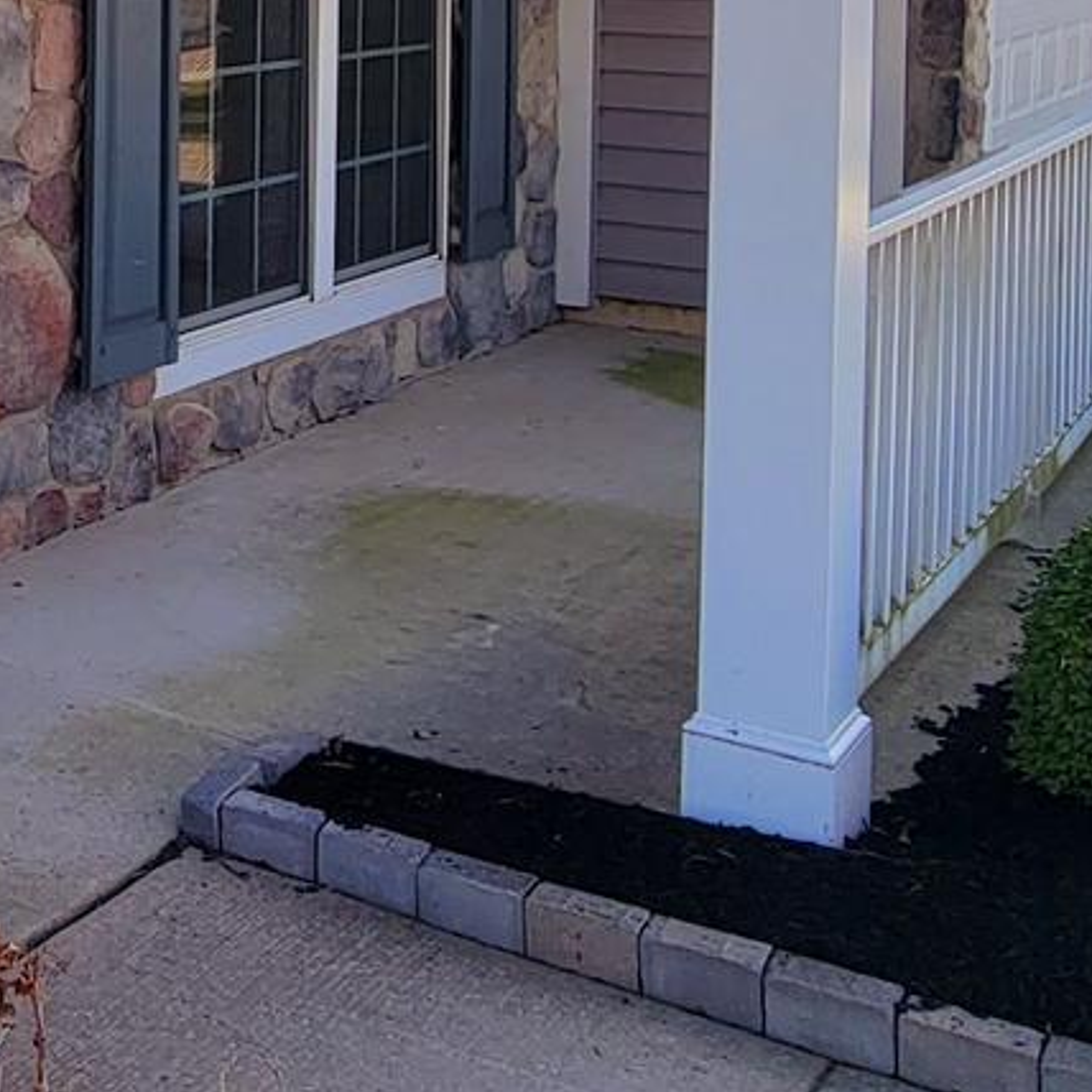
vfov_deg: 28.8
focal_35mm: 55
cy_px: -43
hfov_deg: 28.3
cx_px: -110
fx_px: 1963
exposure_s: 1/1000
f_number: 2.2
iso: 50
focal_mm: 2.2
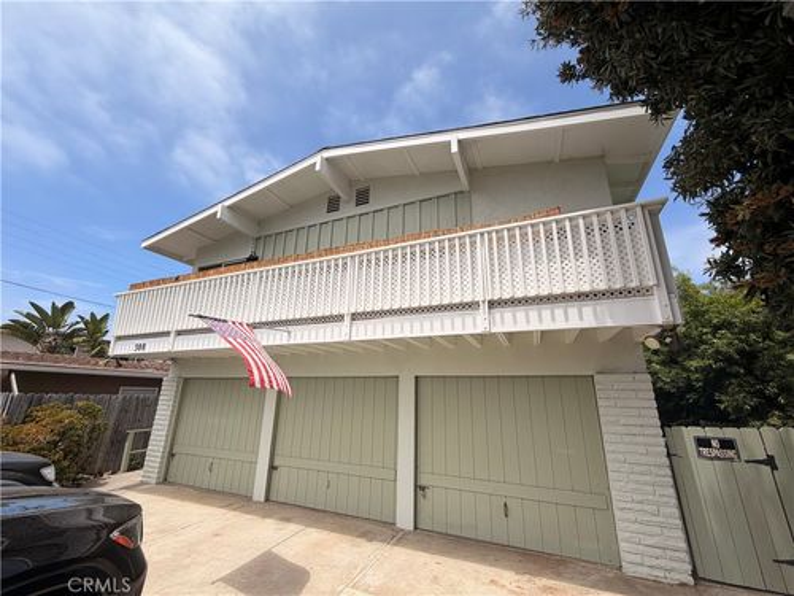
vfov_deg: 85.7
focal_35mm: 14
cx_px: 397
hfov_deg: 102.1
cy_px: 298
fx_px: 321
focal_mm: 2.22
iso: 20
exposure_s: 1/901
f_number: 2.2
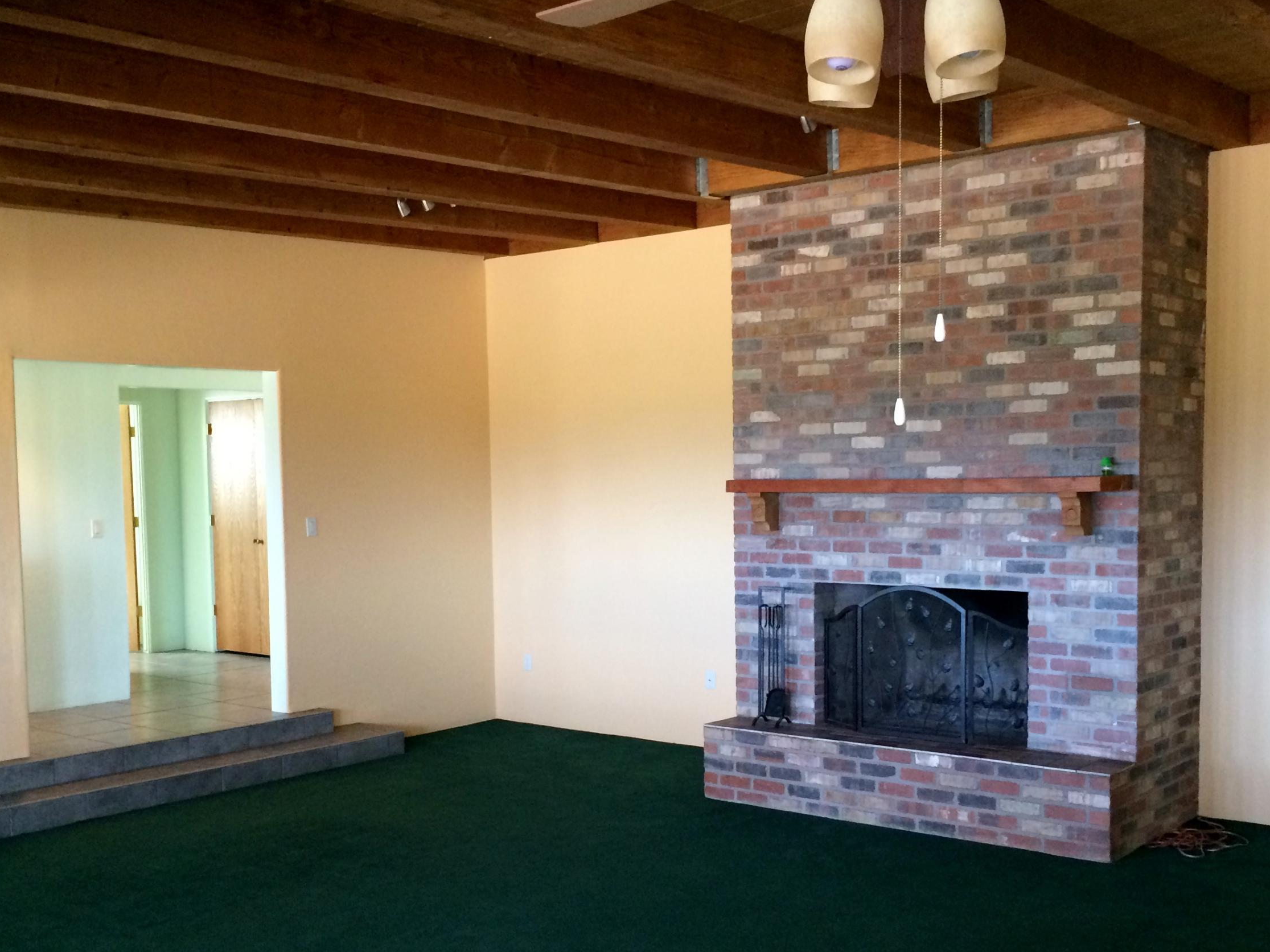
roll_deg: +1.1
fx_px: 1431
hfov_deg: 47.9
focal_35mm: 39
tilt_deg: -4.4
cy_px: 572
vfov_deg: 36.7
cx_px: 651
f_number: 2.2
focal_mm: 4.15
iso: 250
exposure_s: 1/30
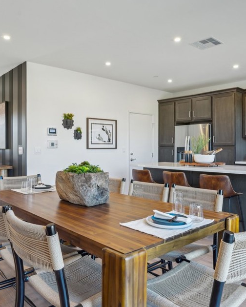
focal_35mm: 29
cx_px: 119
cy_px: 154
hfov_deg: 50.0
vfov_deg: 60.4
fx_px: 264
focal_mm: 19
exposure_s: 1/30
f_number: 7.1
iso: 400
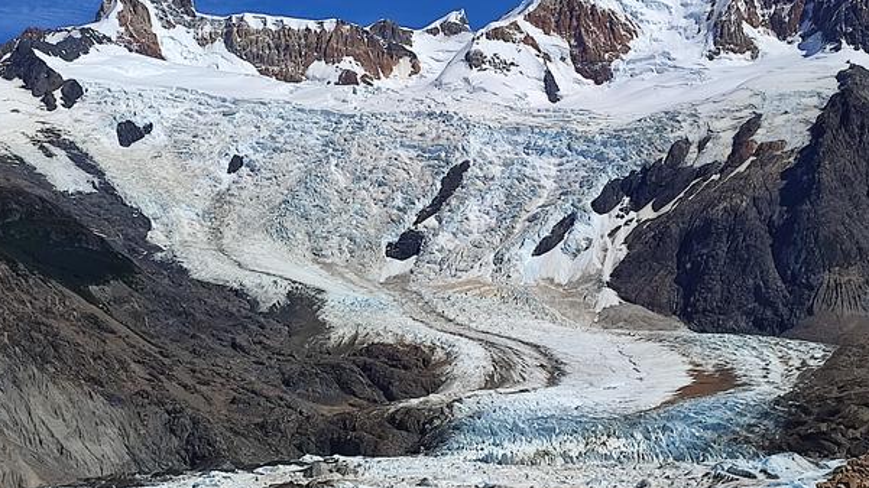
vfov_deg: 40.0
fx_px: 668
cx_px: 445
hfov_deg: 66.1
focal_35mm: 29
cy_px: 297
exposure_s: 1/1626
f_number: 1.9
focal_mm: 6.04
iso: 50
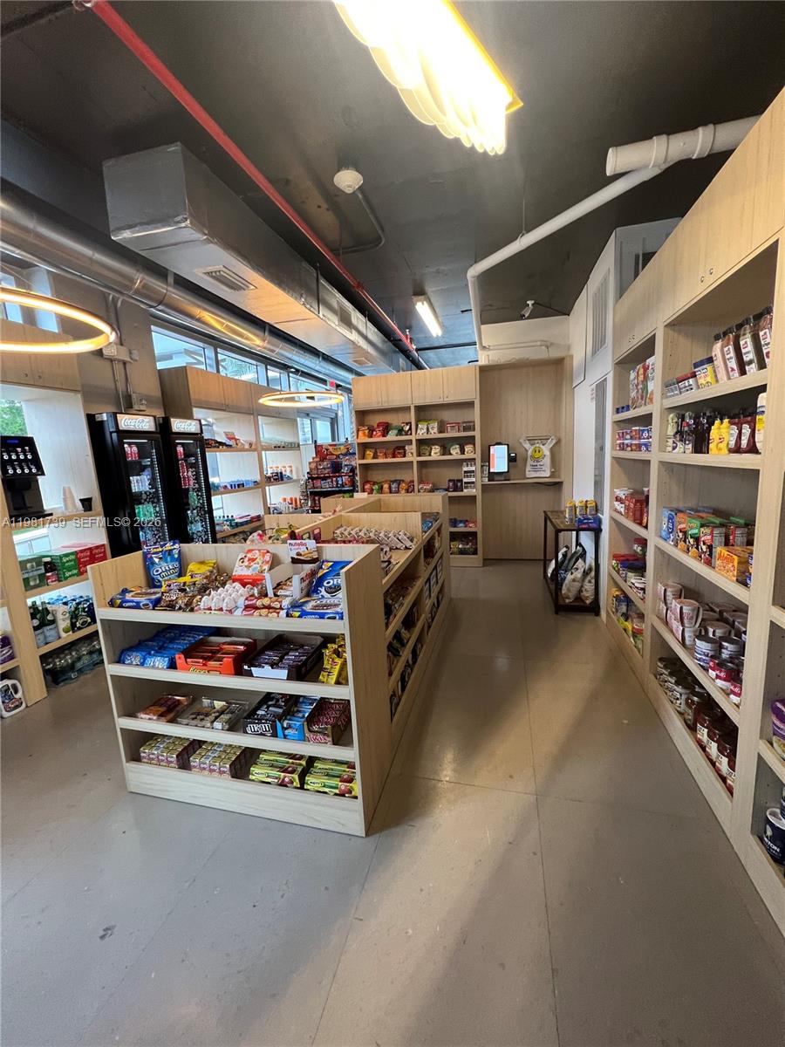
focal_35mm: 13
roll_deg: +3.4
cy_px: 524
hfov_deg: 89.9
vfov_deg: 106.2
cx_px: 392
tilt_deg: -8.6
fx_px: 393
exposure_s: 1/60
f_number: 1.8
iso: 200
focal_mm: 1.57
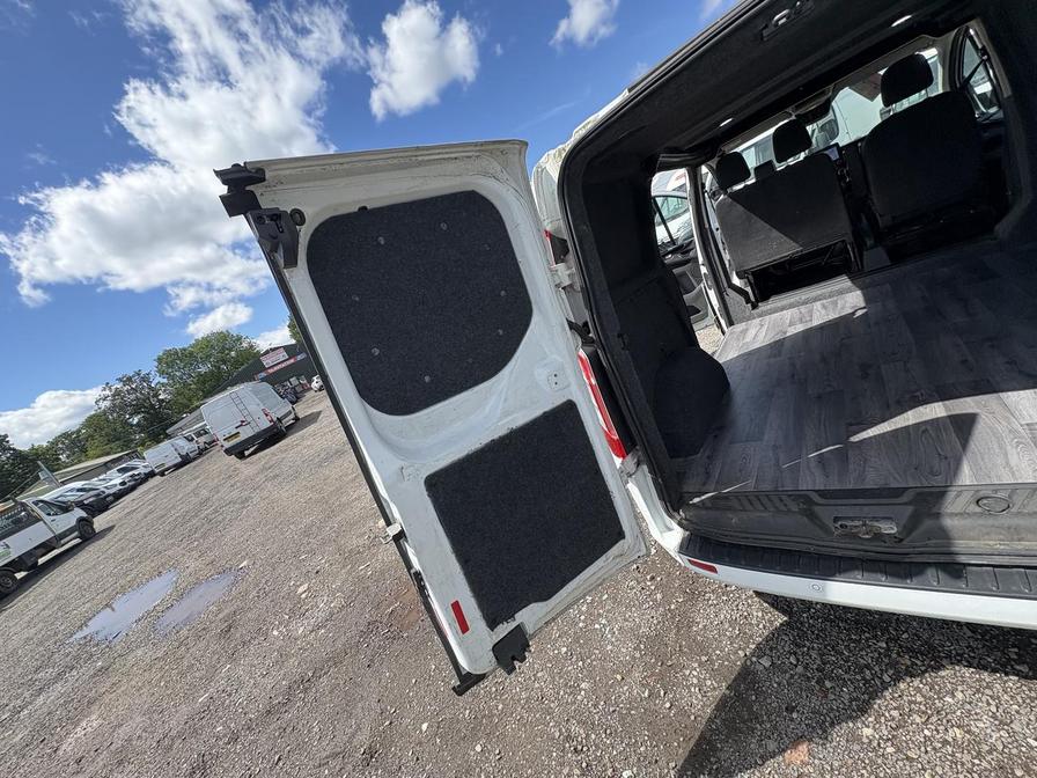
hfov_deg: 102.1
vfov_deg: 85.7
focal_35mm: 14
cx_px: 518
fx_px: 419
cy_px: 389
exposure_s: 1/700
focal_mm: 2.22
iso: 64
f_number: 2.2
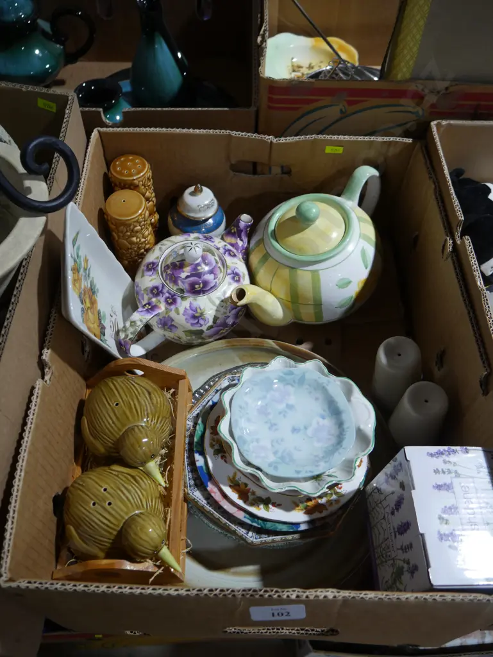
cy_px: 328
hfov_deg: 46.8
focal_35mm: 30
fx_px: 569
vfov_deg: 59.9
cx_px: 246
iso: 320
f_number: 3.6
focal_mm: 15
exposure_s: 1/60
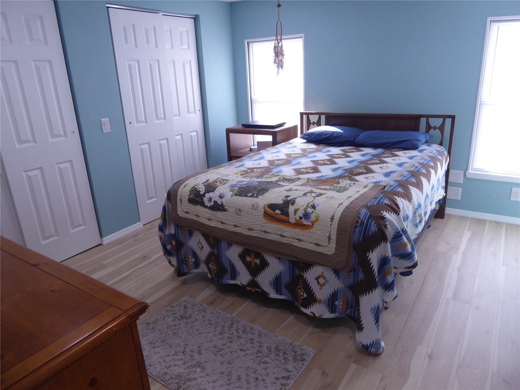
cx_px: 260
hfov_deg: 71.6
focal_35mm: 24
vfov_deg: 56.8
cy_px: 195
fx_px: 361
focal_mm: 4.3
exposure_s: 1/60
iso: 200
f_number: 3.3
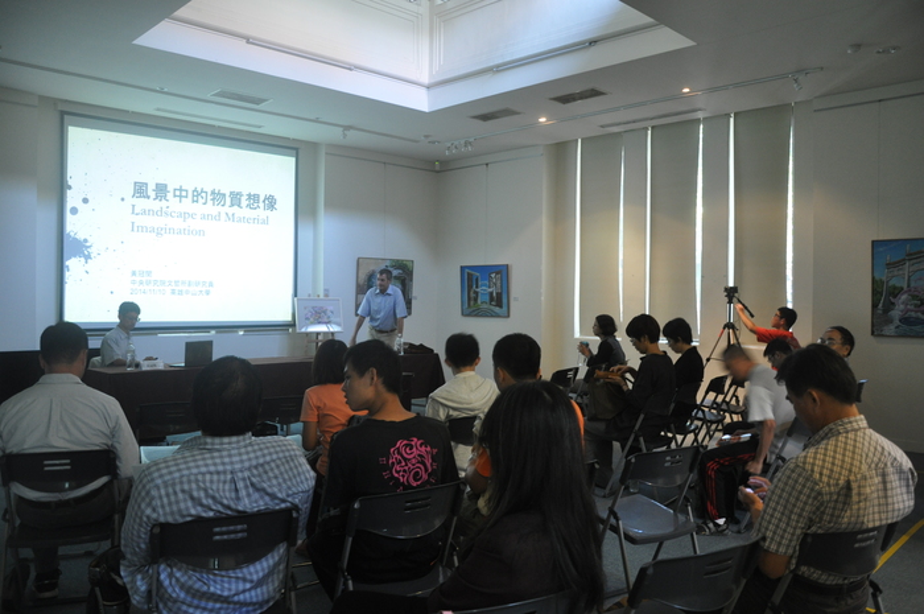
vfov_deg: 47.8
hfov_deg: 67.4
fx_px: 692
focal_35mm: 27
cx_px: 462
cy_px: 307
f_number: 3.5
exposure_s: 1/15
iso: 800
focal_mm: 18
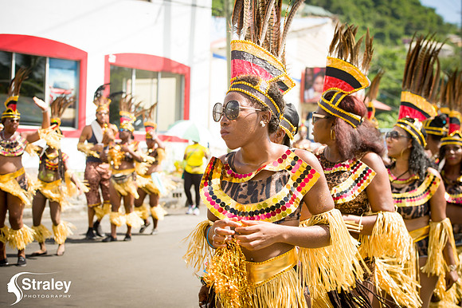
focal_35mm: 70
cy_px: 154
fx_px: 898
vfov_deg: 19.4
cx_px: 231
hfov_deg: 28.9
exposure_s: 1/160
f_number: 6.3
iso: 100
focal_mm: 70
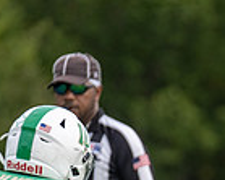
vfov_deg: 1.3
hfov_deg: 1.6
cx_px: 272
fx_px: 8158
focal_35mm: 1226
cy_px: 299
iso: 200
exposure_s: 1/1250
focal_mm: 200
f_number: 3.5
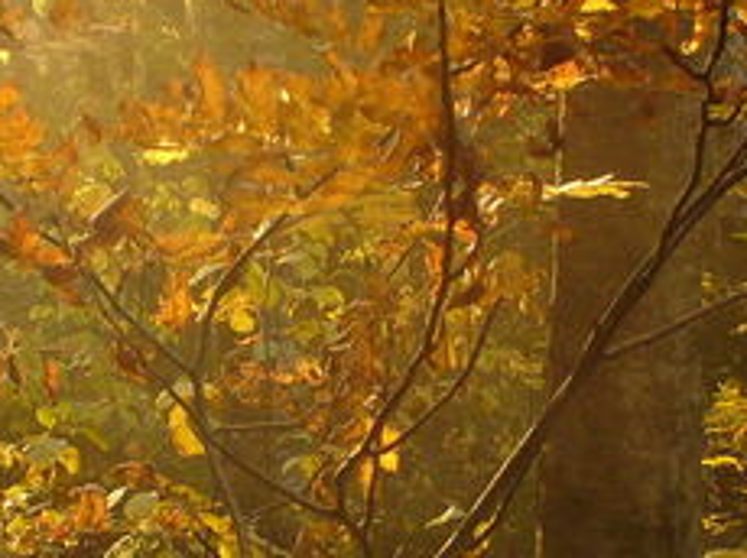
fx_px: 3126
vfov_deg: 10.2
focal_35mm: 145
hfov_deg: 13.6
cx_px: 396
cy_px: 511
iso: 100
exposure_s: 1/40
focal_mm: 6.1
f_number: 2.8
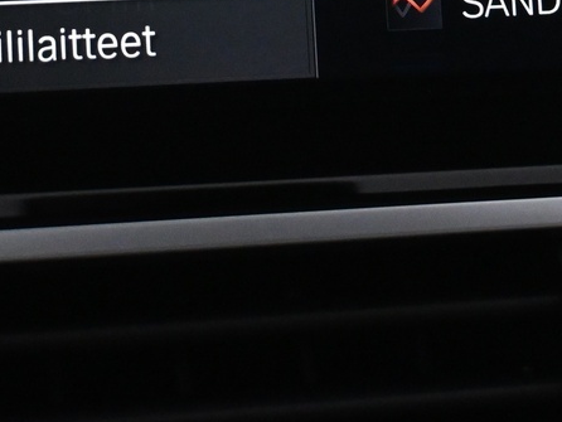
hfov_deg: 9.9
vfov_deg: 7.3
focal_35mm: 199
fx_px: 3233
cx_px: 474
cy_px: -246
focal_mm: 38
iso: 3200
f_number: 5.6
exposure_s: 1/80
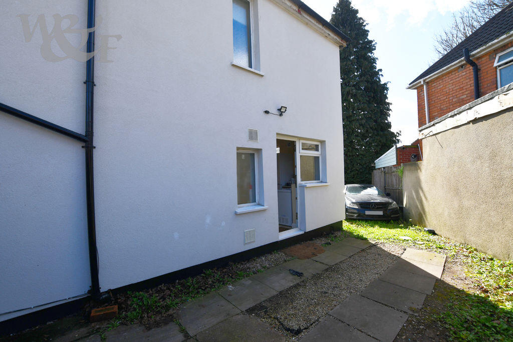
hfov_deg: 100.4
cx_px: 256
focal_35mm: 15
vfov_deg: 77.3
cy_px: 171
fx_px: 214
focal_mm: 10
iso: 160
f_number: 8
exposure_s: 1/250
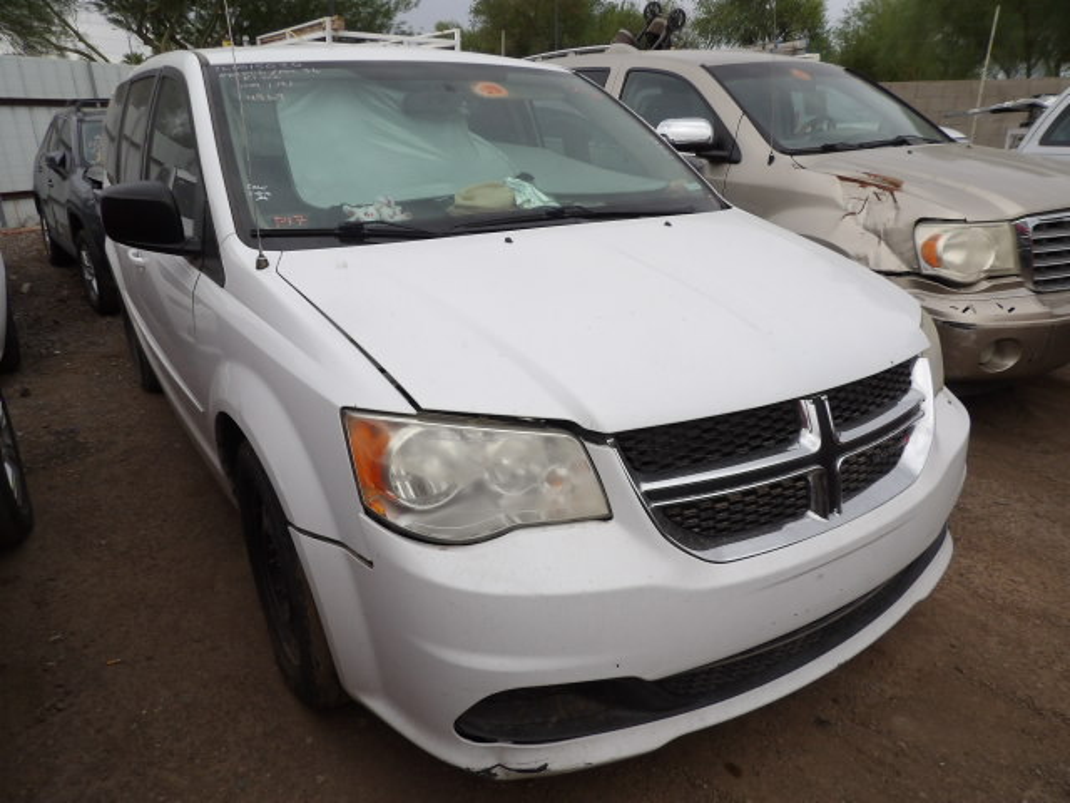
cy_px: 402
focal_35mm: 24
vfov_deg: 56.8
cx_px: 535
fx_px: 742
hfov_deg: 71.6
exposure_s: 1/60
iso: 100
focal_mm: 4.3
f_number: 3.2
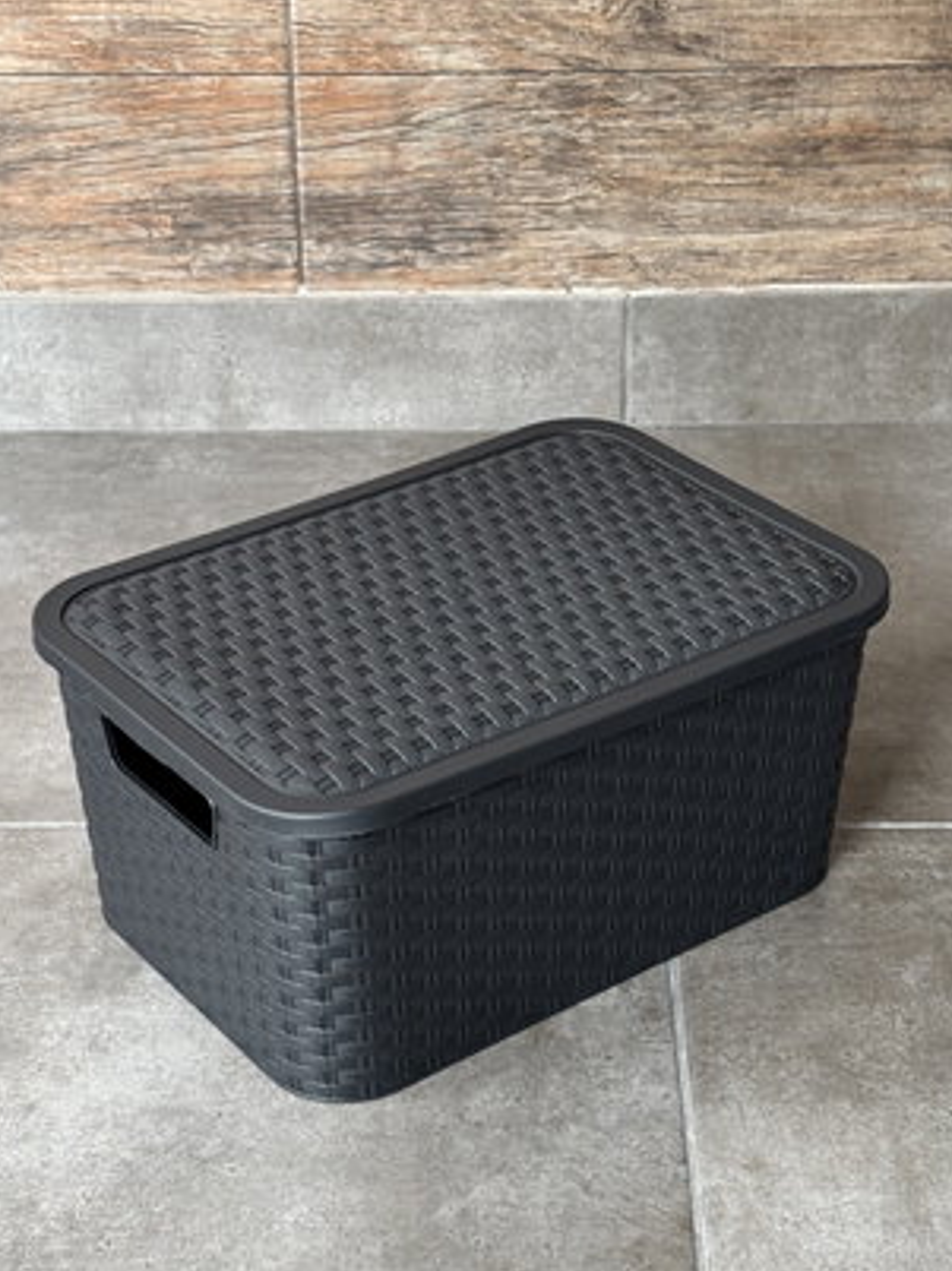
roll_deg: -0.7
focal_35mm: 69
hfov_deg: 21.3
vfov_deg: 28.2
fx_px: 2533
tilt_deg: -30.5
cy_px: 659
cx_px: 449
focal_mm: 5.96
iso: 80
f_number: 1.6
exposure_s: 1/60
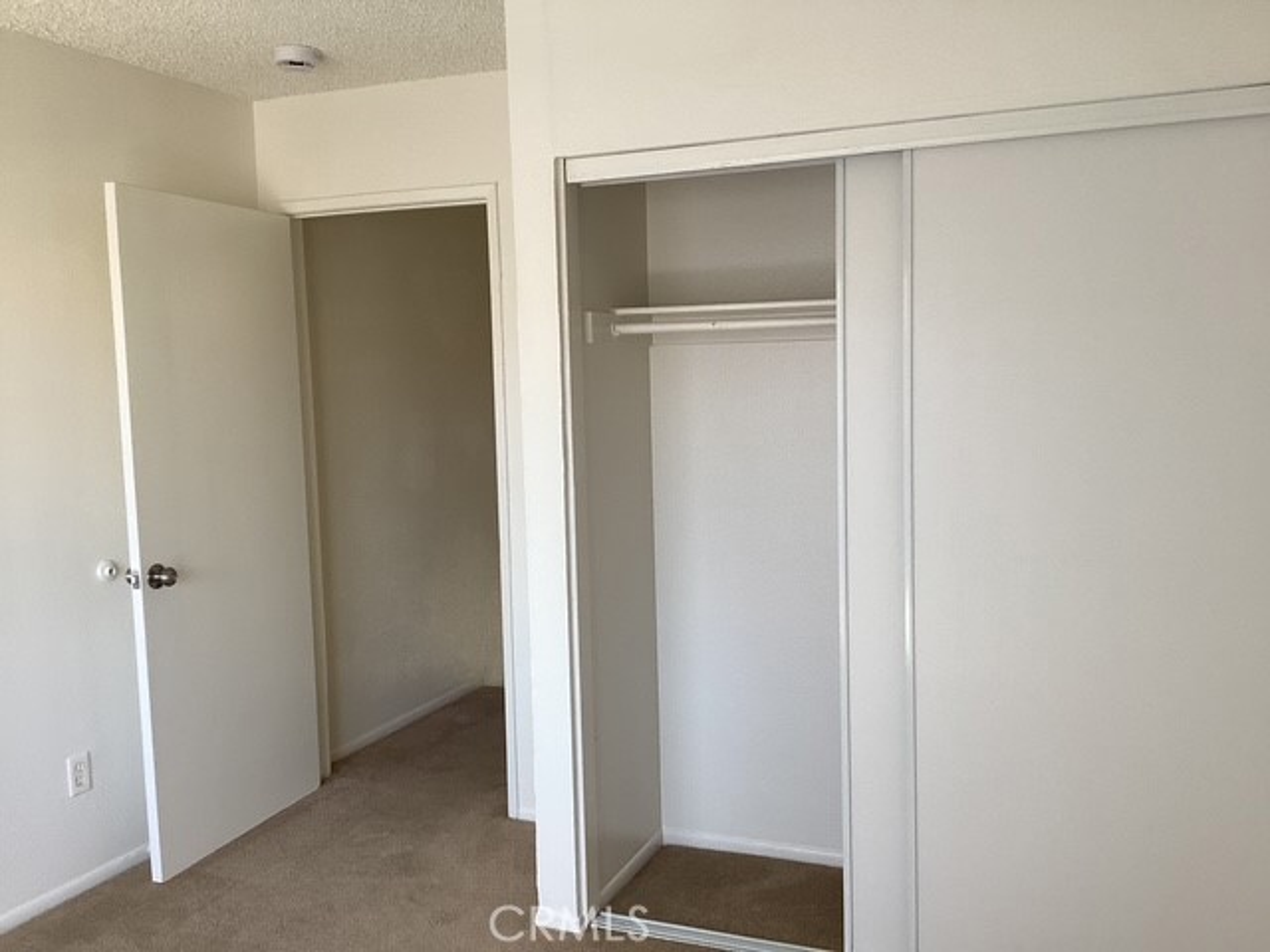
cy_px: 476
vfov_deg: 45.4
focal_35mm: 31
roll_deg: +2.8
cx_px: 635
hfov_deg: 58.4
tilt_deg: -9.0
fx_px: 1137
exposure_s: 1/60
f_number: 2.4
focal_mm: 3.3
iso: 100
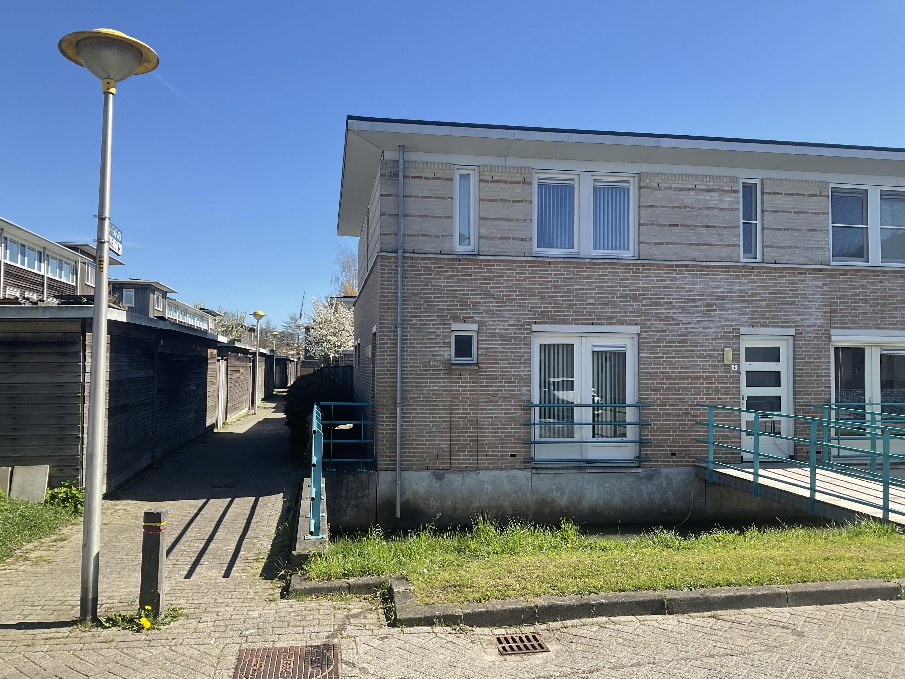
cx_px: 452
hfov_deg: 61.7
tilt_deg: +1.8
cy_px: 340
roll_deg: -0.2
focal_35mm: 29
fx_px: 758
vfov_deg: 48.2
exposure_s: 1/1144
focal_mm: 3
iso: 16
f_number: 1.8
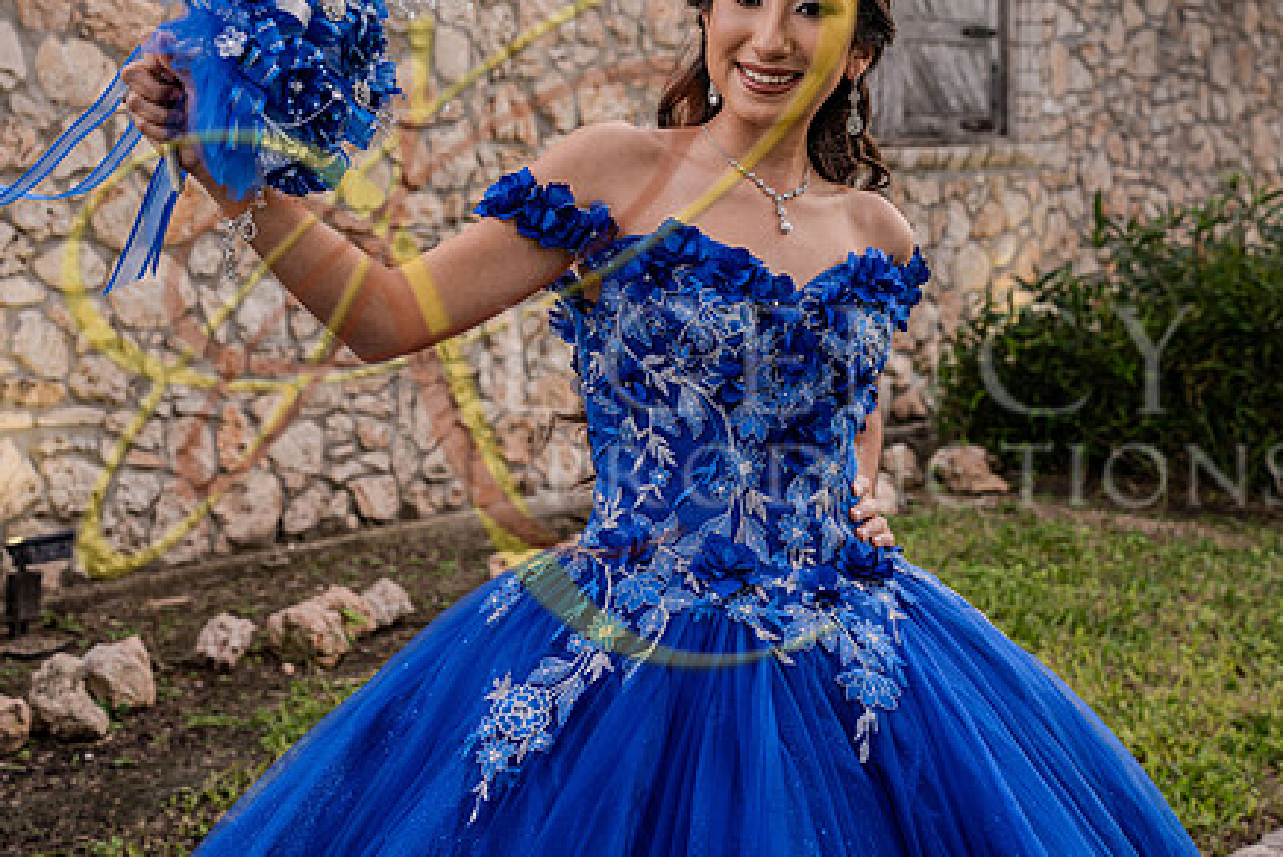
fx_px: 2318
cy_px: 298
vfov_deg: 20.9
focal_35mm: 65
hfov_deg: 30.9
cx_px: 625
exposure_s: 1/200
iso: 640
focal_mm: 49
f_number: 5.6
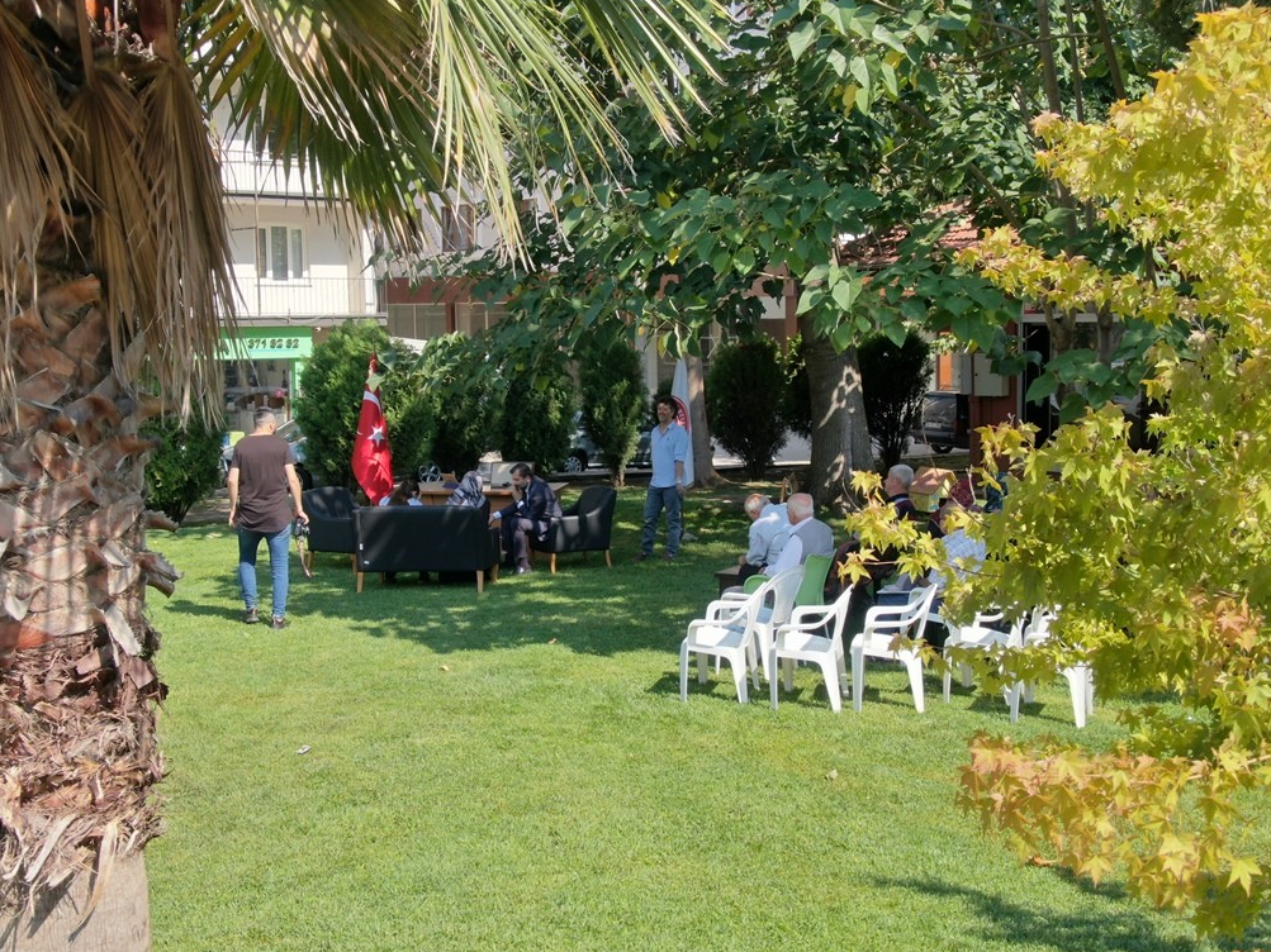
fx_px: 1762
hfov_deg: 39.7
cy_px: 471
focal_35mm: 48
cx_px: 623
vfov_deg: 30.3
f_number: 3.8
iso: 100
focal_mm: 8.42
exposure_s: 1/240
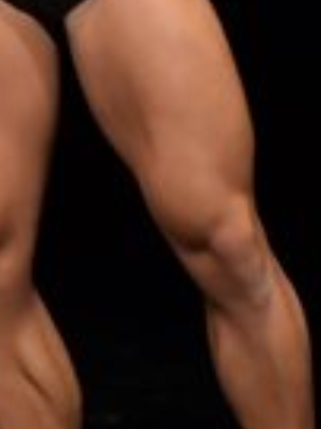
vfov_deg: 1.2
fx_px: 20470
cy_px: -41
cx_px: 126
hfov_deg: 0.9
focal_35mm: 1653
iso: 3200
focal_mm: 200
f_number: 5.6
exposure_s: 1/400
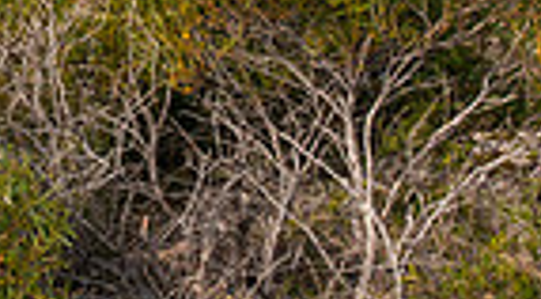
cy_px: -82
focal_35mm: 173
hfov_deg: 12.3
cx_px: -44
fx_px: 2471
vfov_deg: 6.9
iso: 400
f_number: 16
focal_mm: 26
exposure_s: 1/125
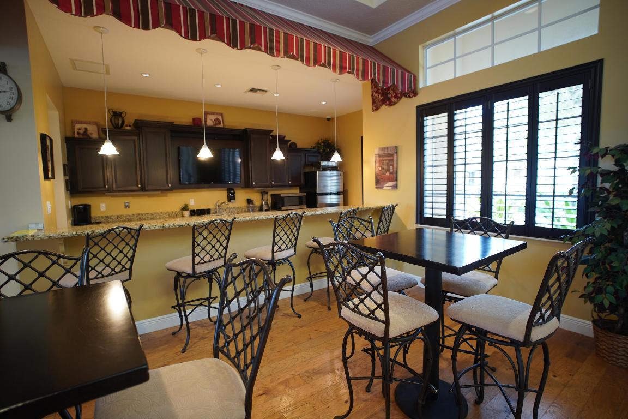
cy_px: 210
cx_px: 314
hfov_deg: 95.0
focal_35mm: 16
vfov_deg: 72.1
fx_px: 288
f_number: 1.8
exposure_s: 1/30
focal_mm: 11
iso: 160
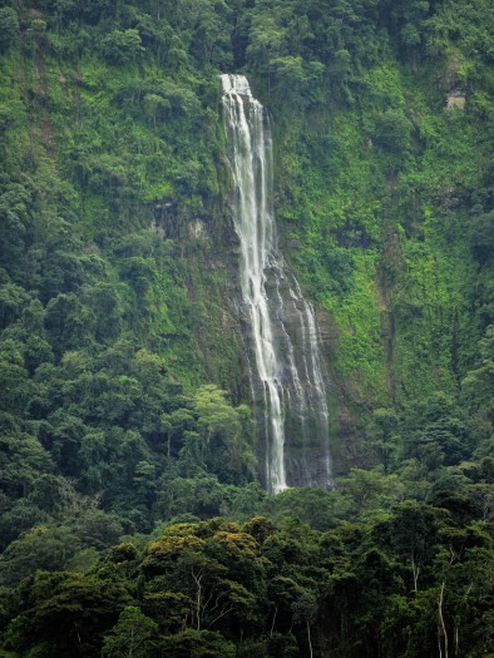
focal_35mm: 296
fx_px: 5630
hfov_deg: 5.0
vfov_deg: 6.7
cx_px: 248
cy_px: 291
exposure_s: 1/320
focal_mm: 180
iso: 400
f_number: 5.6
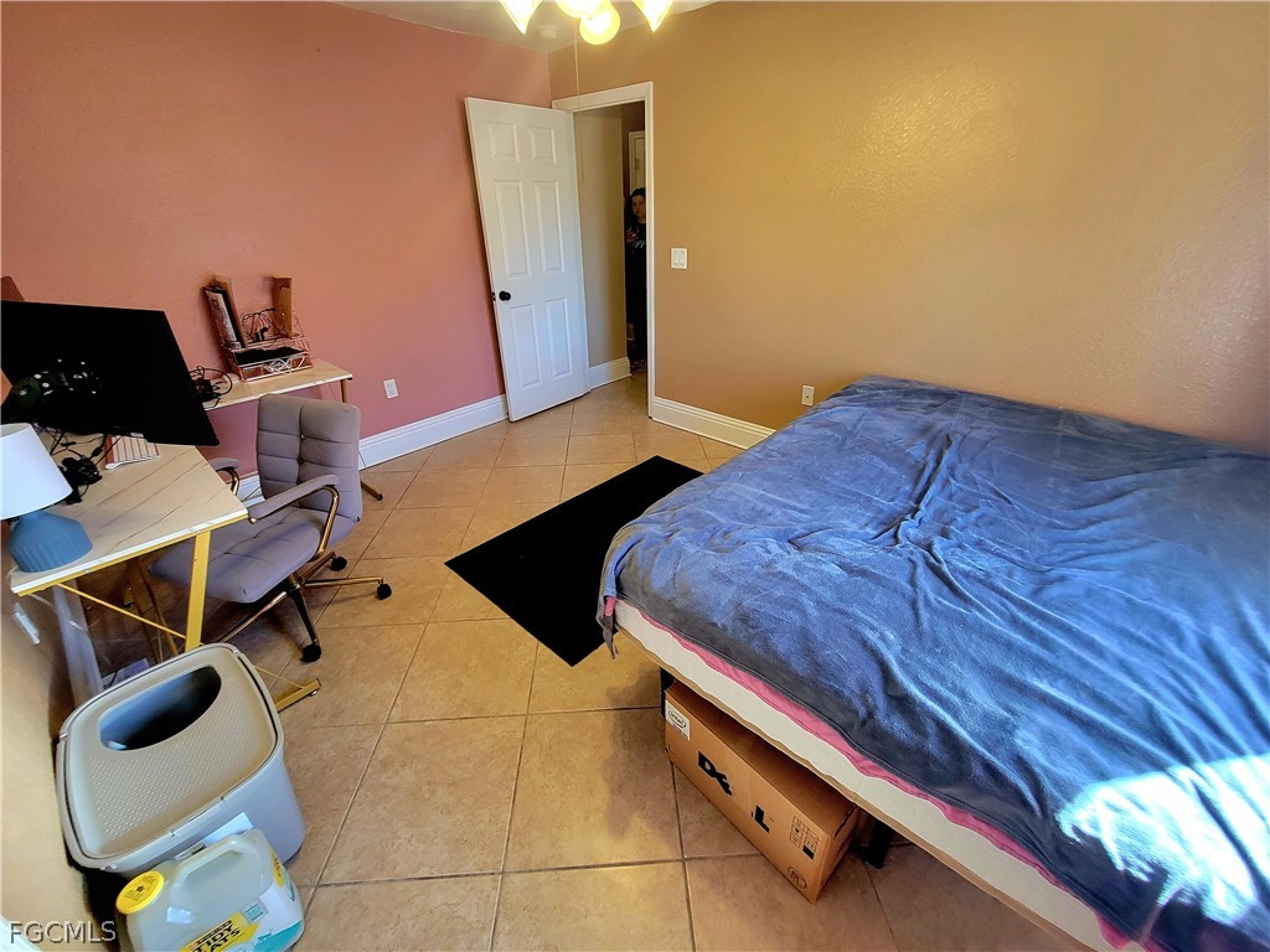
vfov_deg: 89.9
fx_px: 477
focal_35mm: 13
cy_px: 476
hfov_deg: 106.2
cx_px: 635
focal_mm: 2.2
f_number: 2.2
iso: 200
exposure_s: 1/60.2
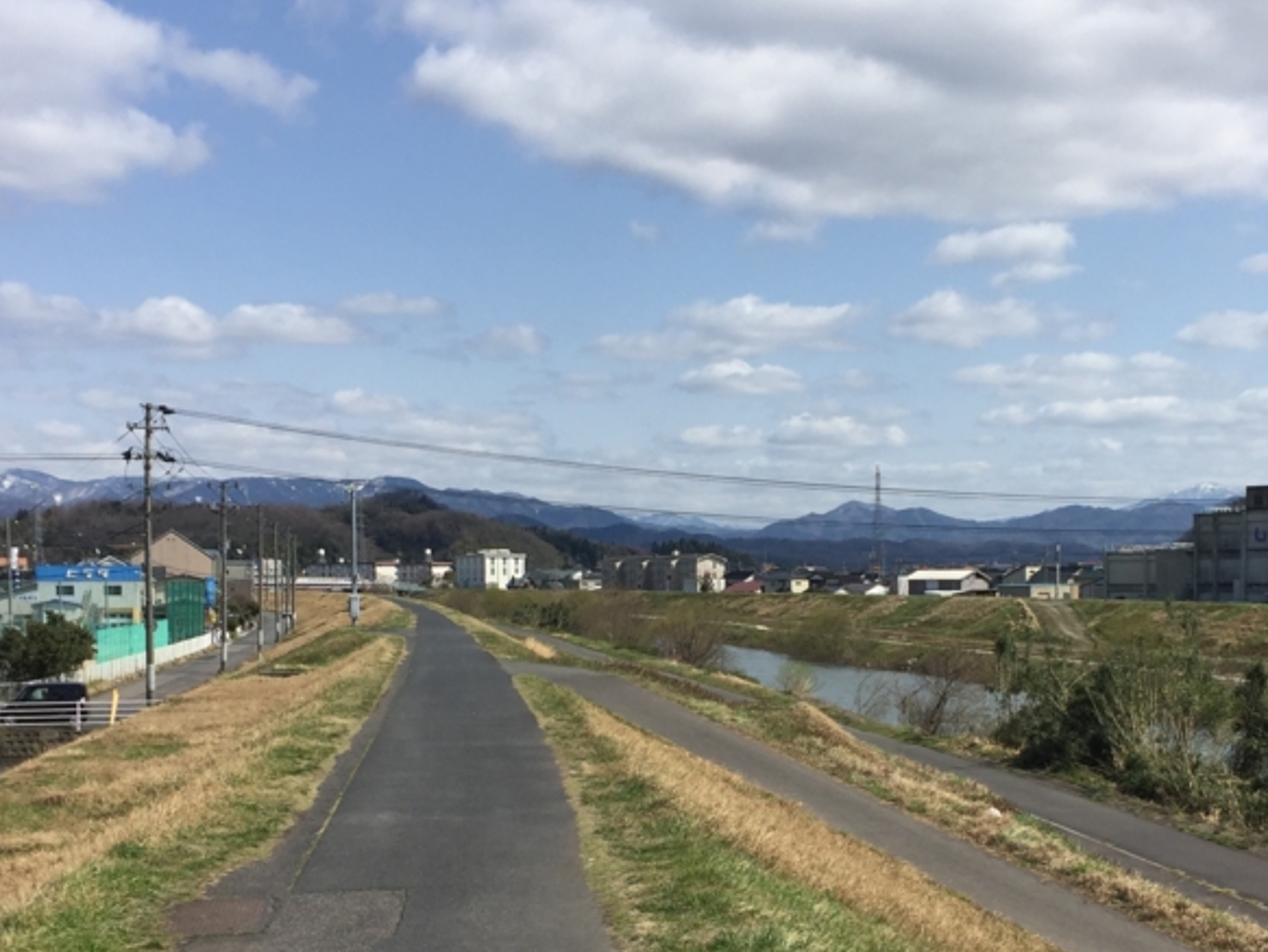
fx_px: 1869
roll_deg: +0.3
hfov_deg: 37.4
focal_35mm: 51
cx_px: 741
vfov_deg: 28.4
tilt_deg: -3.0
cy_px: 645
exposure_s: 1/2475
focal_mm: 4.15
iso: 32
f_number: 2.2
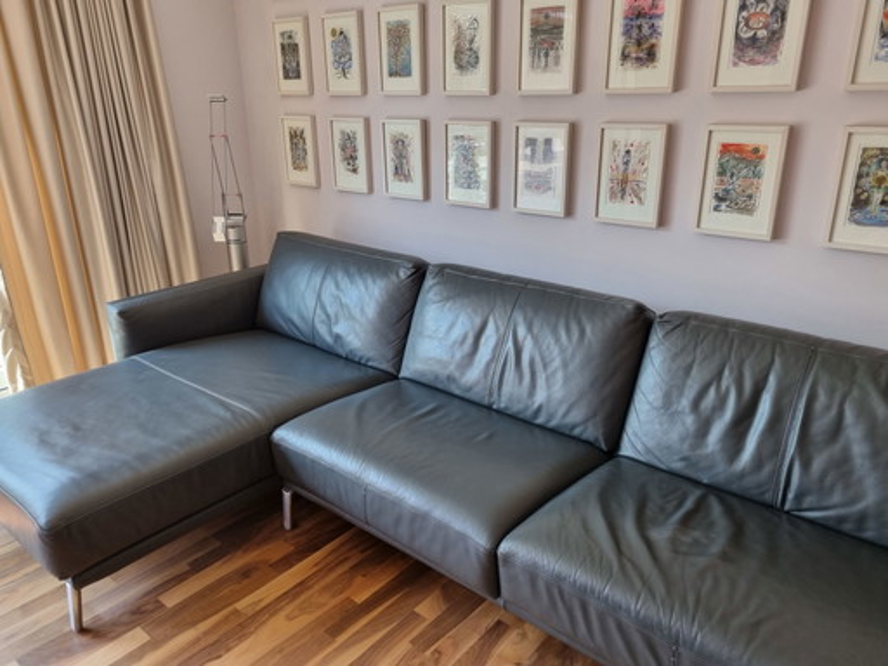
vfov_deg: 53.1
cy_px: 333
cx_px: 444
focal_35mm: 26
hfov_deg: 67.3
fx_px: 667
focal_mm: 5.4
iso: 80
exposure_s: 1/100
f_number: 1.8
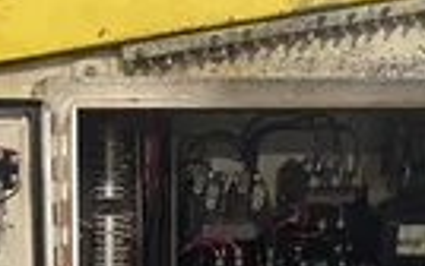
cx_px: 98
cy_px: 440
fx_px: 951
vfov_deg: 14.5
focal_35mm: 82
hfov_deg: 24.9
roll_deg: -0.6
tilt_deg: -16.1
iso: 500
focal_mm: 5.7
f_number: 1.5
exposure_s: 1/60
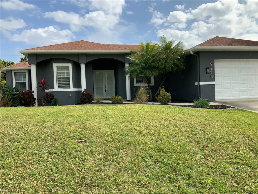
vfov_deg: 48.2
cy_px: 97
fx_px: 216
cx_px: 129
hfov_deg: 61.7
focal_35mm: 29
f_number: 1.8
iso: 16
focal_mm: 3
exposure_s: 1/2058
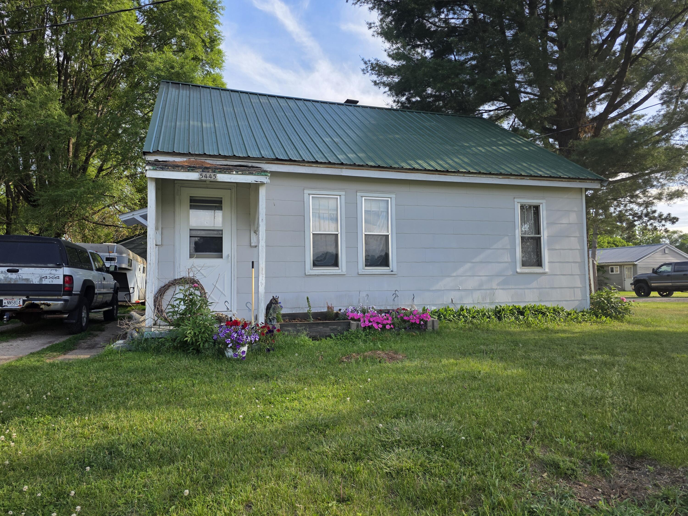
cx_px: 344
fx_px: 457
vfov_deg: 58.9
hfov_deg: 73.9
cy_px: 258
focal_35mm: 23
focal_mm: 6.3
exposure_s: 1/2565
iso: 80
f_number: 1.7
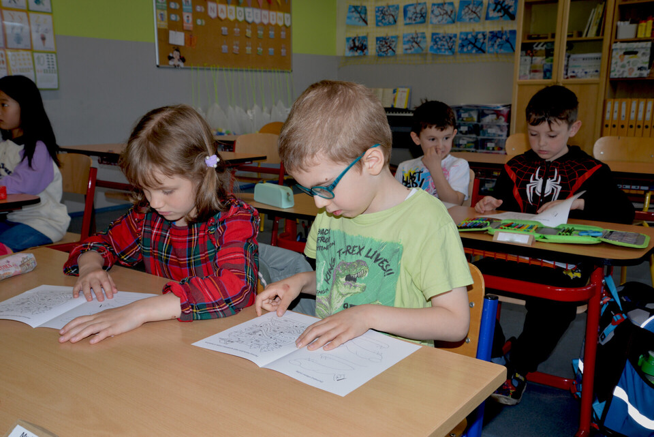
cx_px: 327
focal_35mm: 38
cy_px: 218
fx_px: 691
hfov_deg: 50.7
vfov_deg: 35.1
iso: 640
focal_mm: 38
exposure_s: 1/80
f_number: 11
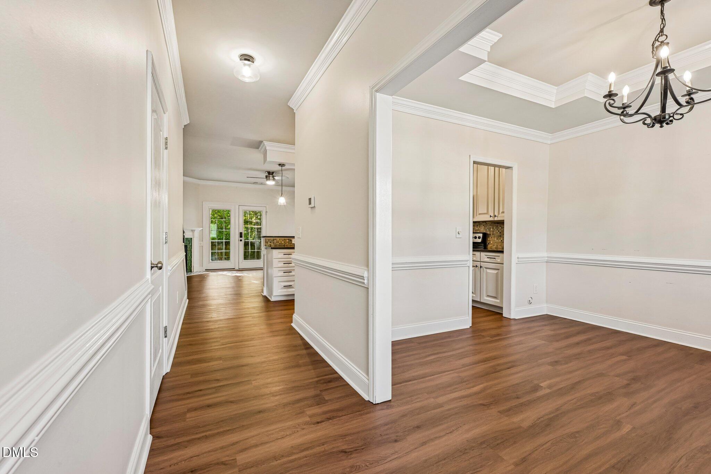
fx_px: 276
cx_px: 356
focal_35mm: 14
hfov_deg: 104.3
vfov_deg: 81.2
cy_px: 237
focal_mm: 14
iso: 400
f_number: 8
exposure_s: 1/20
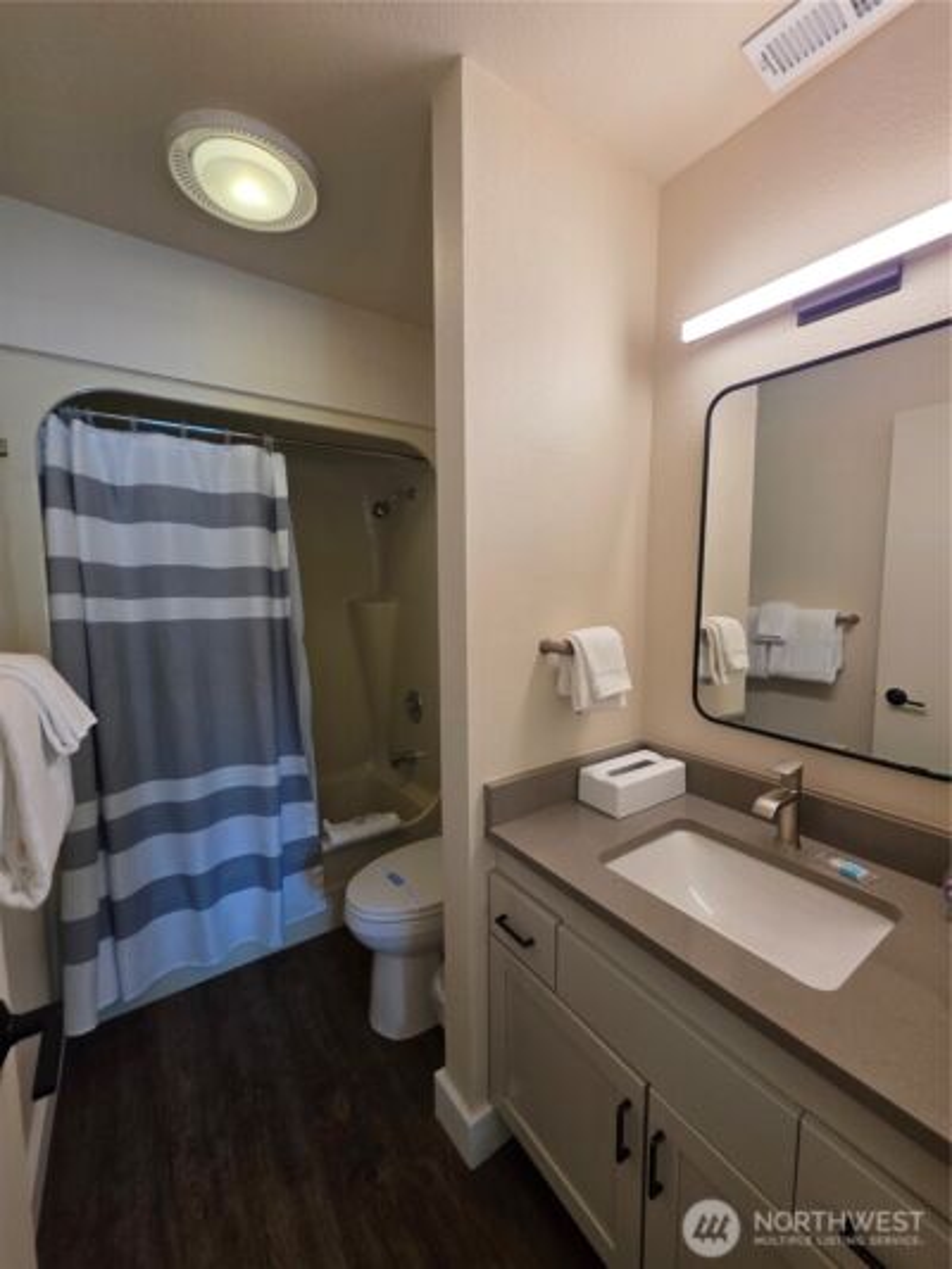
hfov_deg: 89.9
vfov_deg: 106.2
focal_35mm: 13
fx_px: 477
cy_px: 634
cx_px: 476
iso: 100
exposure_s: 1/120
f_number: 1.9
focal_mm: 2.2
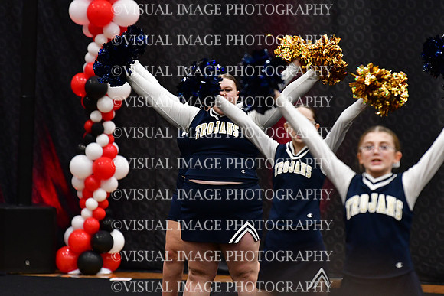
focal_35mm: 300
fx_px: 3701
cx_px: 222
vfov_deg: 4.6
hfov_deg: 6.9
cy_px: 148
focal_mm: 200
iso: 4000
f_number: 3.5
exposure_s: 1/500
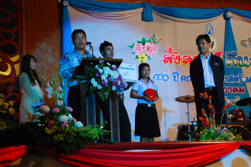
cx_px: 124
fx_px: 425
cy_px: 84
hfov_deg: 32.9
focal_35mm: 61
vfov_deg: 22.3
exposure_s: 1/20
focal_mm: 40
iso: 800
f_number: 4.5
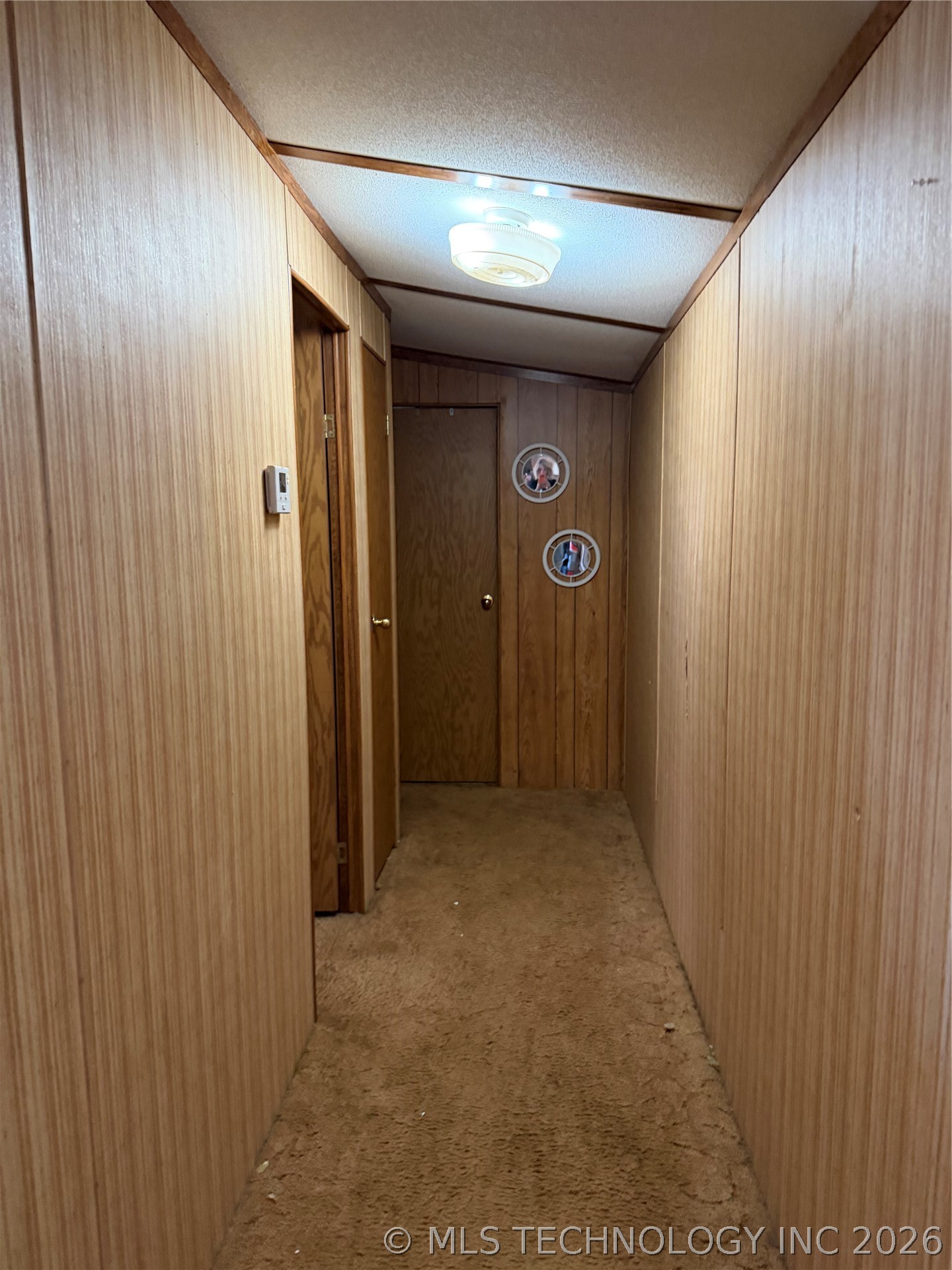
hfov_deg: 56.8
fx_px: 880
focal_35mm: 24
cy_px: 635
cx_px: 476
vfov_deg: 71.6
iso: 640
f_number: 1.78
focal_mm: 6.76
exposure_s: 1/40
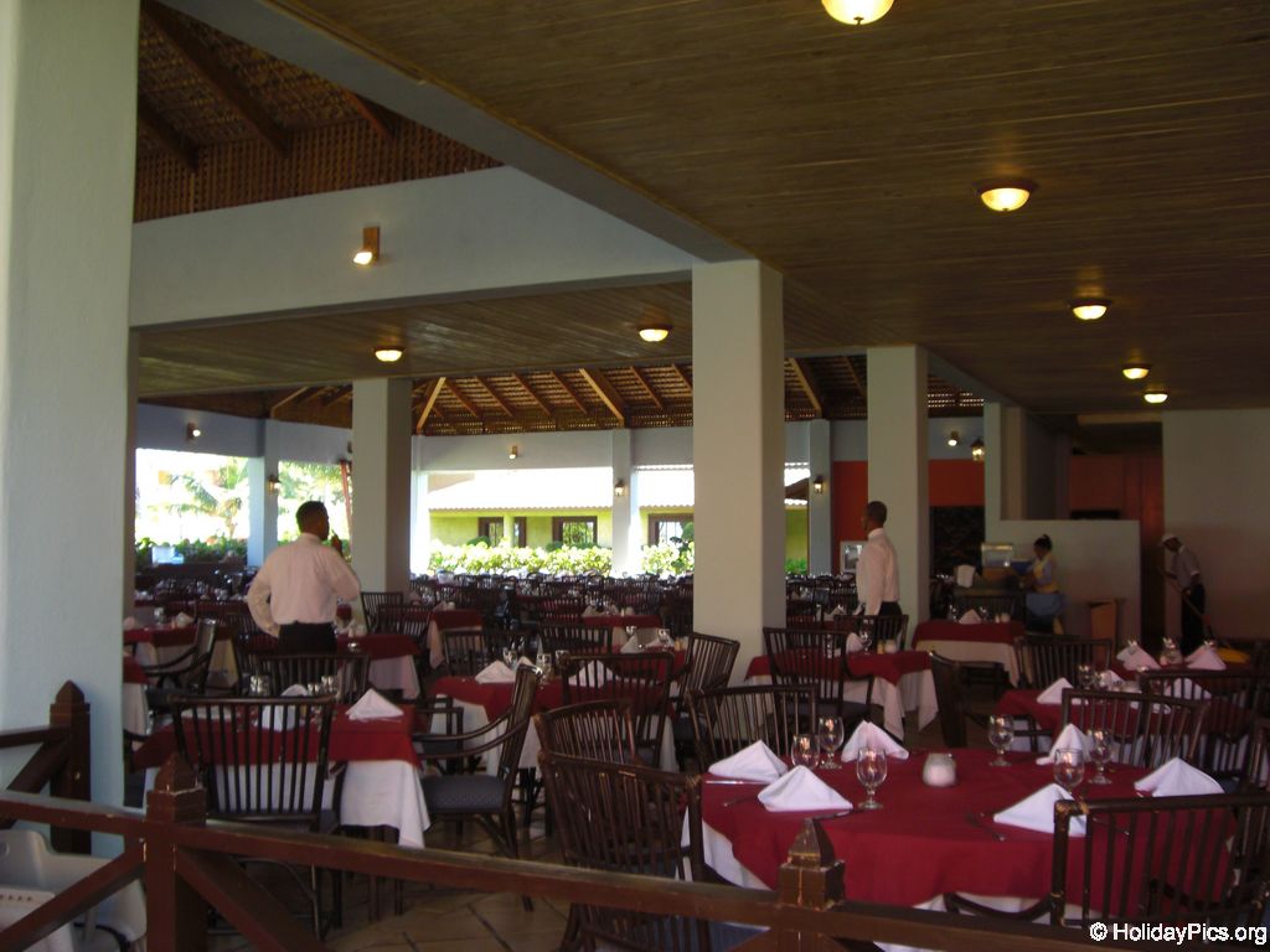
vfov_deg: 37.7
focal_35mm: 38
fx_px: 1394
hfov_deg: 49.0
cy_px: 476
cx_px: 635
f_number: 2.7
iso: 100
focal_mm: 6.2
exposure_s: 1/80
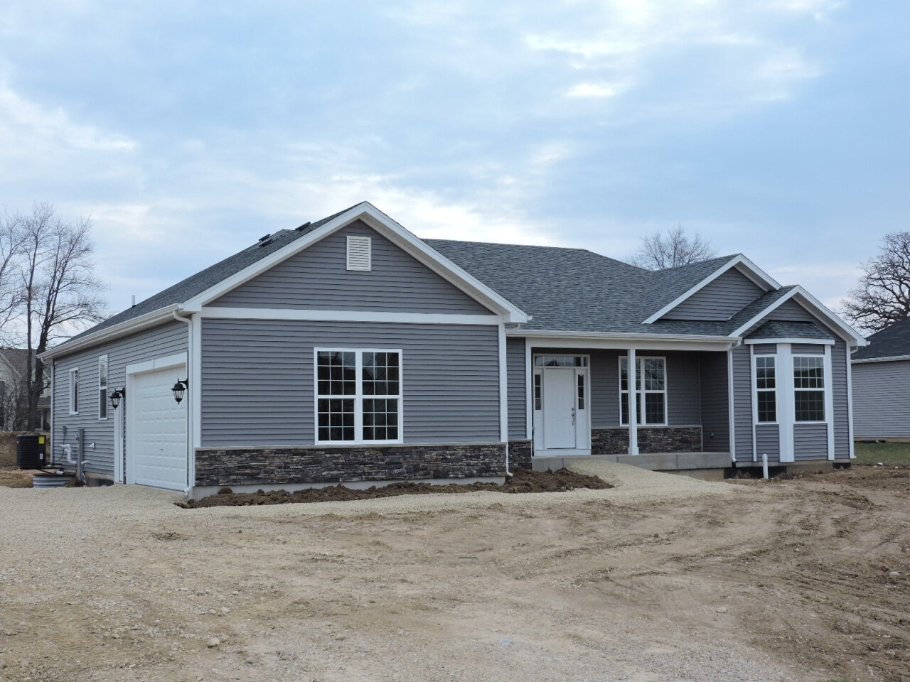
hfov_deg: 40.4
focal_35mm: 47
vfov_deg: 30.9
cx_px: 455
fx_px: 1236
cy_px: 341
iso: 100
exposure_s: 1/200
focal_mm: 8.4
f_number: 3.5
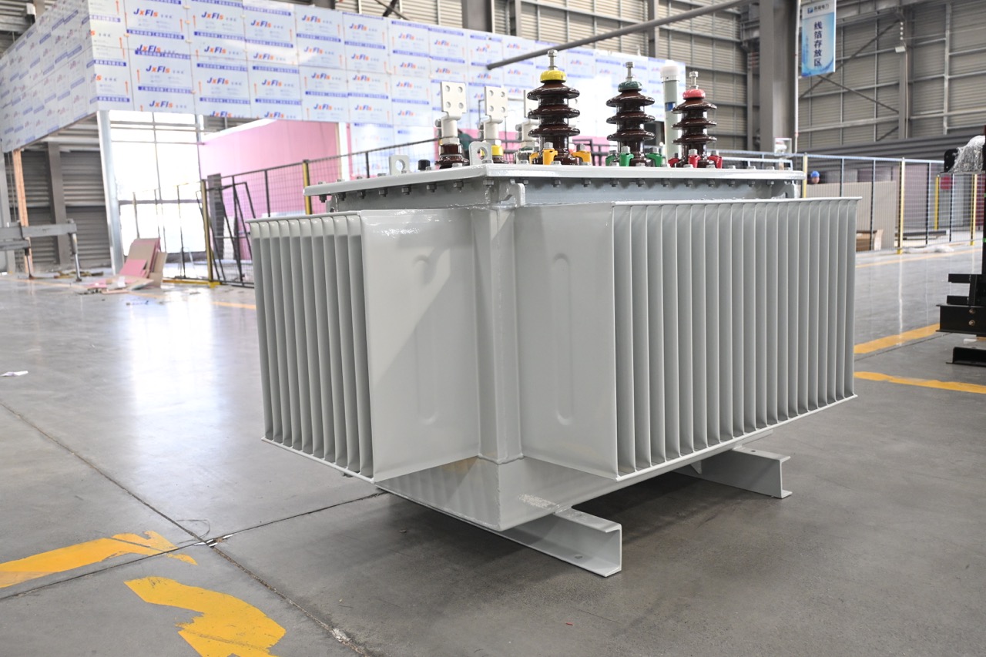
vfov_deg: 42.6
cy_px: 328
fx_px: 842
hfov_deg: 60.7
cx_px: 493
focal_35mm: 31
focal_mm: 20.5
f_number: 3.8
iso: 800
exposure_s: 1/200
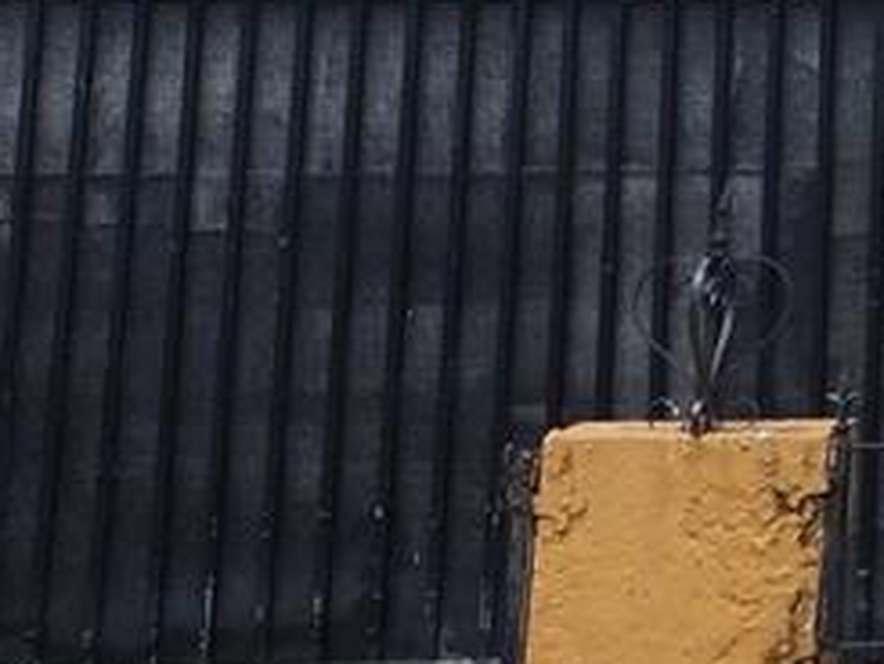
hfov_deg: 10.2
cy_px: -354
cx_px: 2526
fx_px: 3832
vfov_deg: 9.6
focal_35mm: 150
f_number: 1.8
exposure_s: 1/909
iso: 12
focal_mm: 6.4
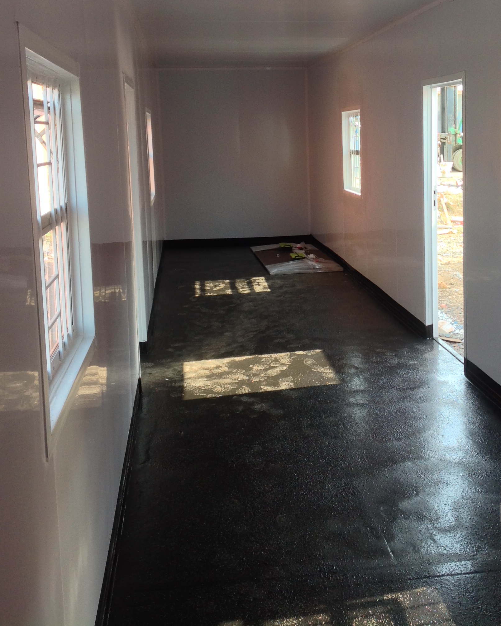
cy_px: 223
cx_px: 286
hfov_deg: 34.1
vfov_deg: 41.6
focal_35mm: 44
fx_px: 816
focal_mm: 4.28
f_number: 2.4
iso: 80
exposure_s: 1/120
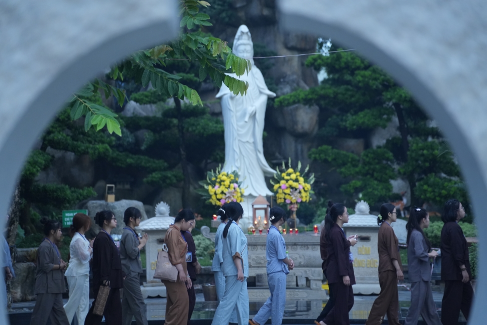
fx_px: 2029
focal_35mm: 150
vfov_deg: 9.1
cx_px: 244
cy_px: 162
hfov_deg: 13.7
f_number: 2.8
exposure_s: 1/125
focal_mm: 150
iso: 3200
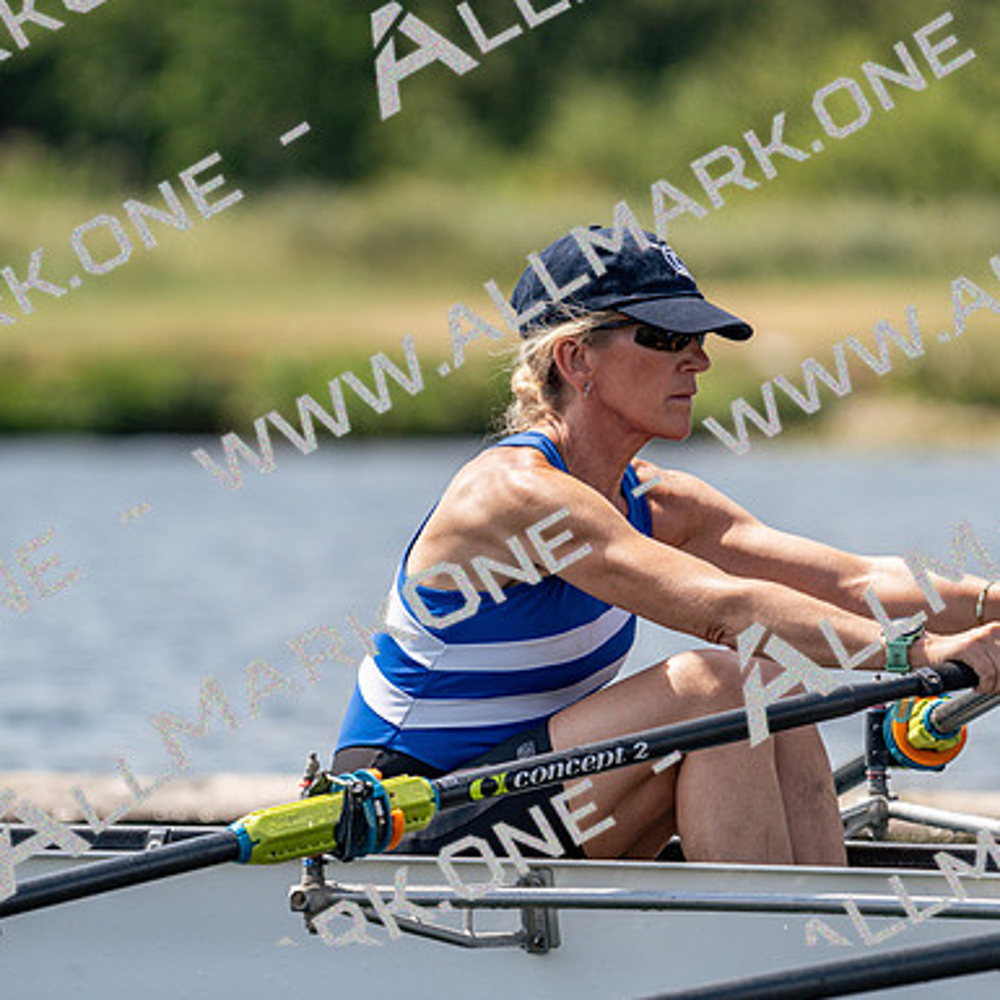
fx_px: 18139
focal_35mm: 555
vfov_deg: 3.2
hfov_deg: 3.2
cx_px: 514
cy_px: 500
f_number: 6.3
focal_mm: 433
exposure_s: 1/1600
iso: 250
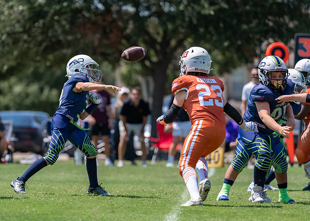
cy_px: 118
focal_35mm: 314
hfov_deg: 6.4
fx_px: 2762
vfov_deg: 4.6
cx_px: 94
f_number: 3.2
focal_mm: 200
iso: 100
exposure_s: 1/1250
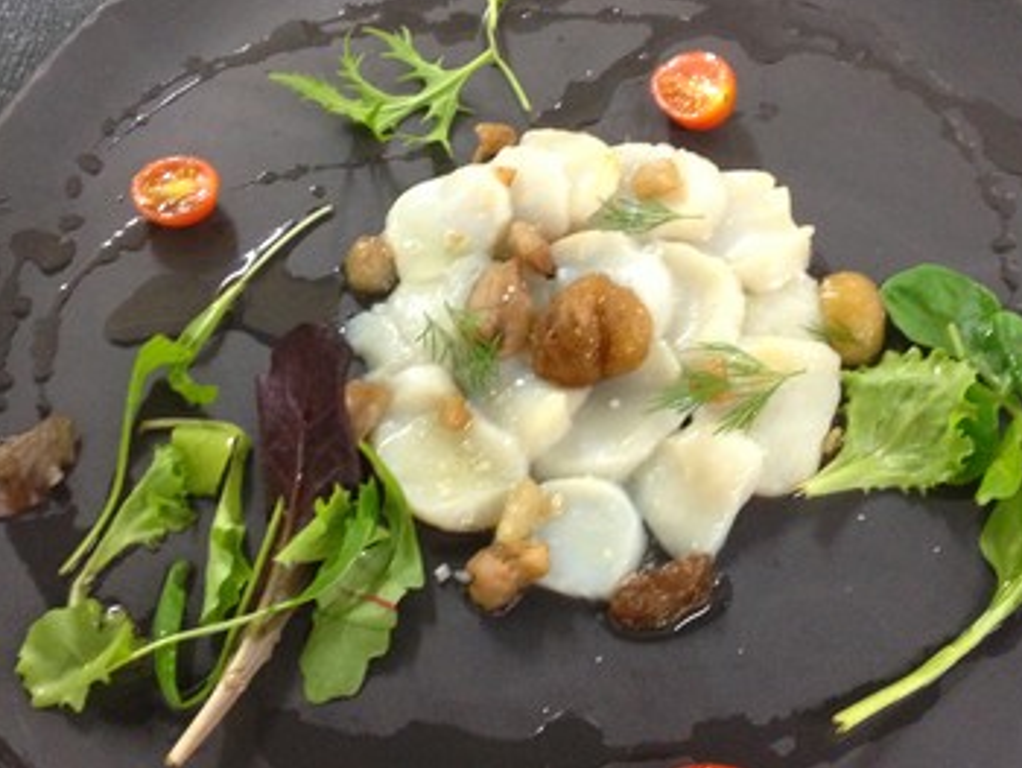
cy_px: 447
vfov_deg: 24.4
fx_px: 1773
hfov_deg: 32.2
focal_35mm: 60
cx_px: 537
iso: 250
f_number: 2.4
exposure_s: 1/20
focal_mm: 4.28
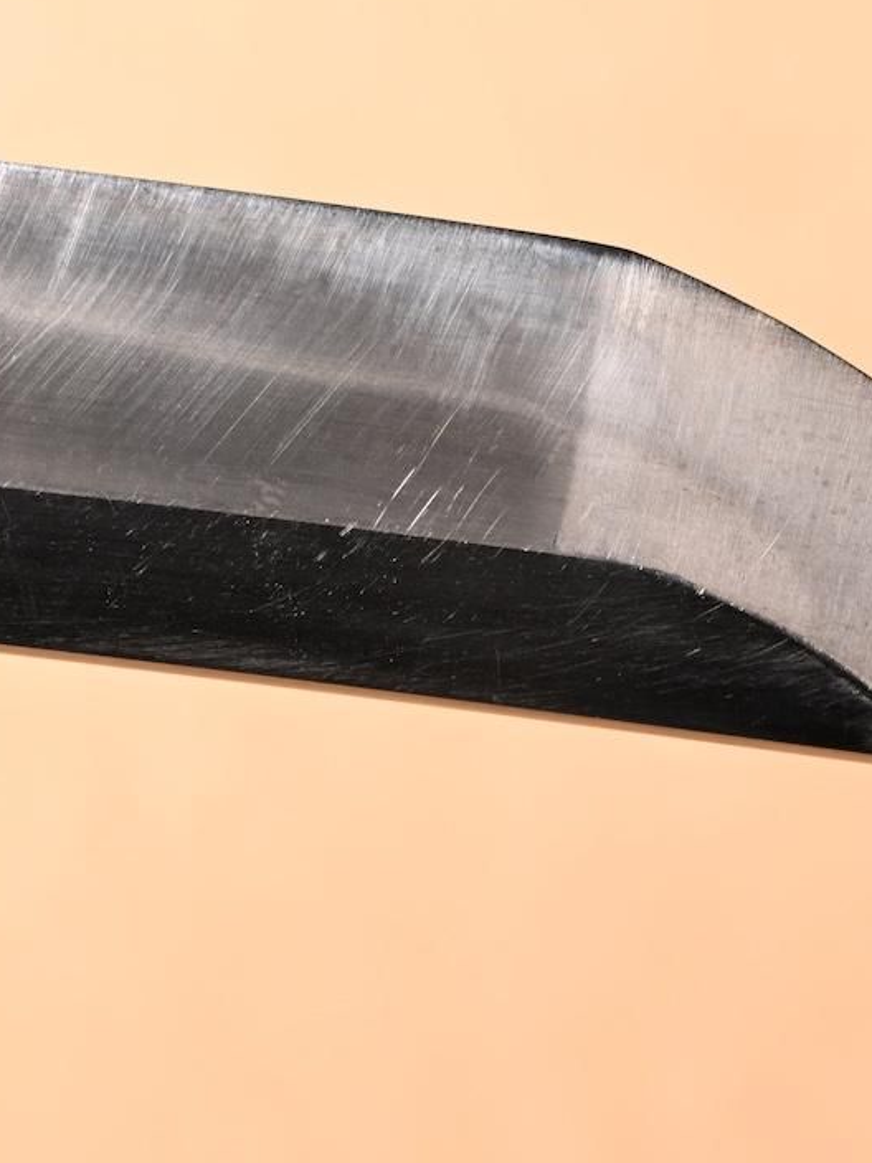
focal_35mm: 241
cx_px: 528
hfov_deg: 6.2
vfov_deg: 8.2
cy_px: 561
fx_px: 8095
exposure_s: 1/1.6
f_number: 5.3
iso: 100
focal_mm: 84
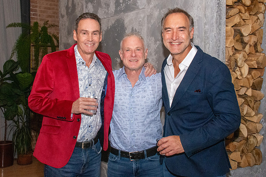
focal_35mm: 42
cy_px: 75
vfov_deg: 31.8
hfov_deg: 46.4
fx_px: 310
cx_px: 129
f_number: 14
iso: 5000
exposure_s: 1/160
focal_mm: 24
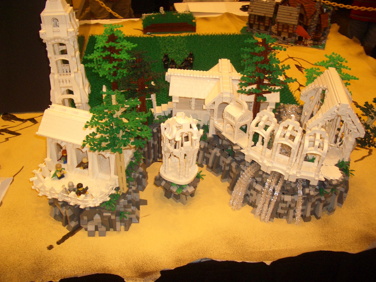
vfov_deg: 40.7
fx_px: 380
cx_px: 188
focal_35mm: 35
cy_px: 141
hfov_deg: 52.6
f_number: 2.6
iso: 100
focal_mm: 5.8
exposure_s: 1/60
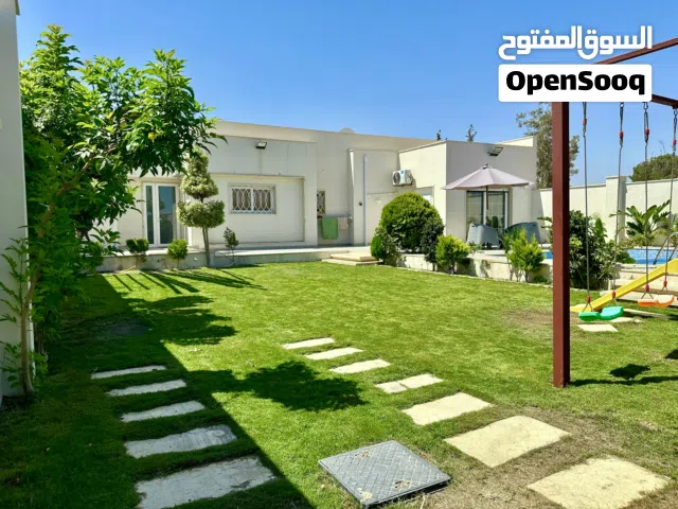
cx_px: 339
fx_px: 470
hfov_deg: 71.6
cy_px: 254
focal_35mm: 24
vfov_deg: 56.8
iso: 80
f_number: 1.78
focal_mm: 6.86
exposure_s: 1/4762
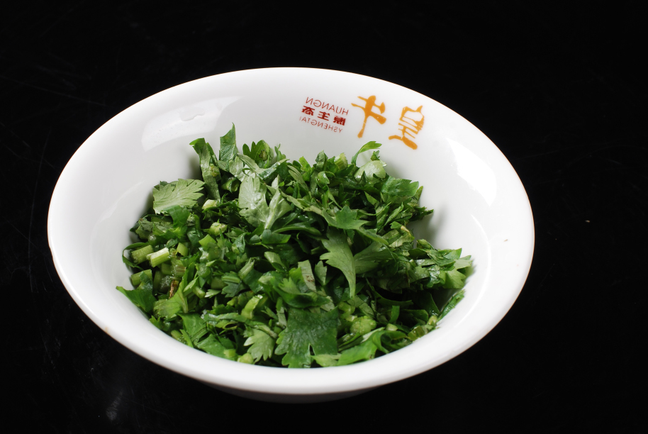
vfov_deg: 16.3
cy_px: 219
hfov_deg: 24.2
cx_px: 293
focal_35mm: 84
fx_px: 1514
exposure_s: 1/125
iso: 100
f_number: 13
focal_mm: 50
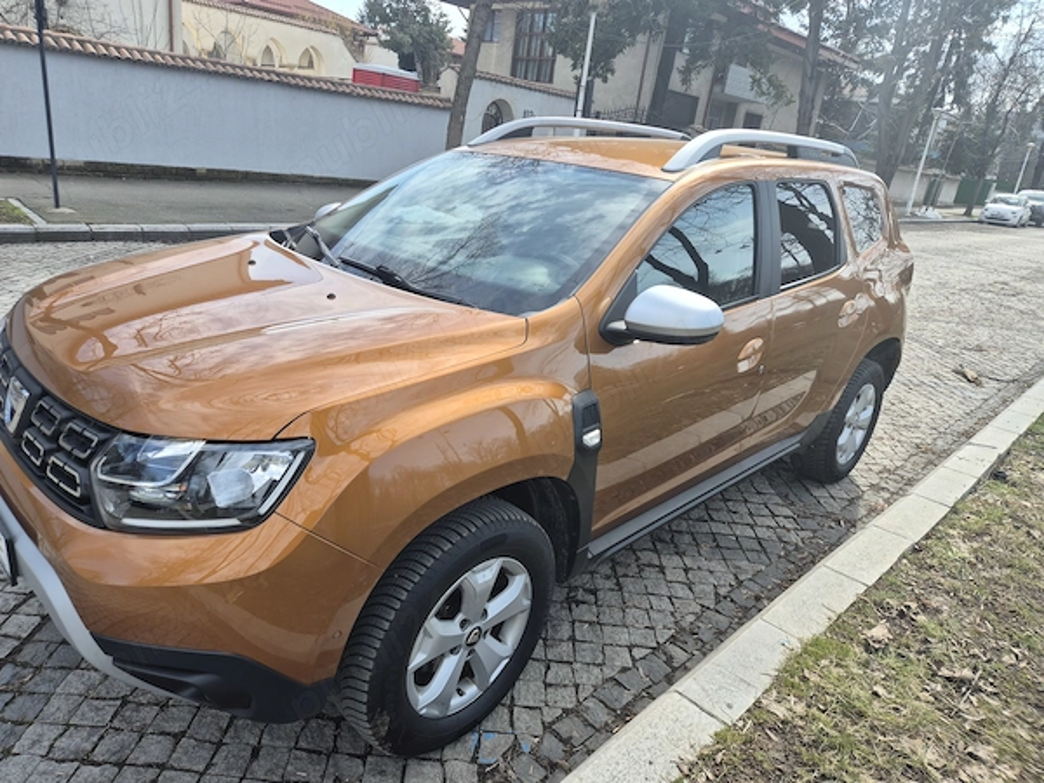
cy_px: 392
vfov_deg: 58.9
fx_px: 694
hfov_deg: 73.9
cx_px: 522
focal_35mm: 23
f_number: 1.8
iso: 25
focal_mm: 5.4
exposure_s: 1/491
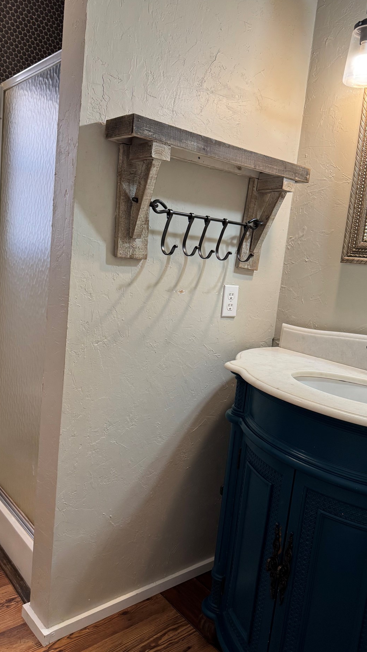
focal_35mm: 27
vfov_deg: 69.8
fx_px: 467
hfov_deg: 42.8
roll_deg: -6.3
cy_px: 335
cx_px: 209
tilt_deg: -9.5
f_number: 1.78
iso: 160
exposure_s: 1/120
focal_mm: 6.76
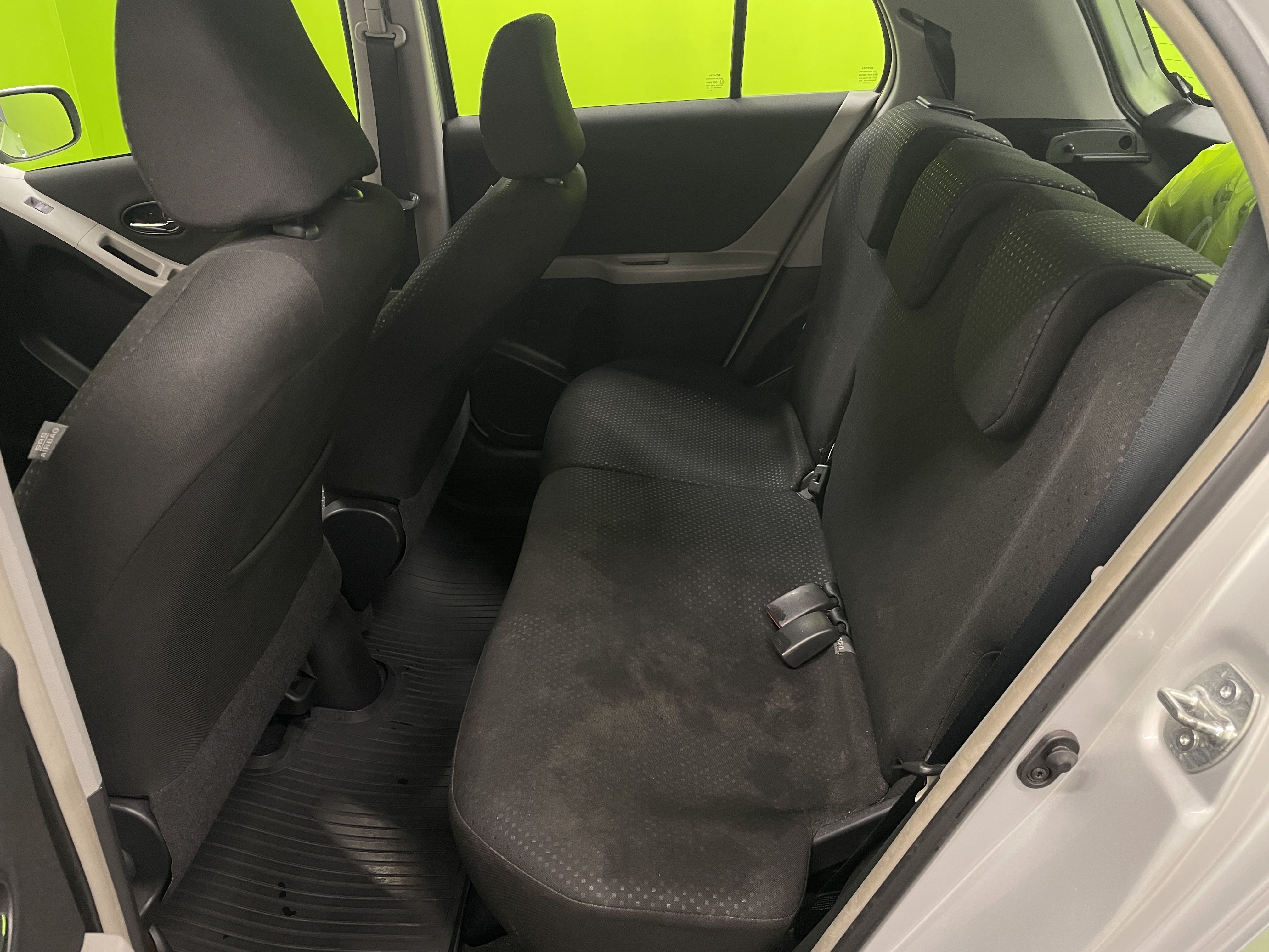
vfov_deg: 53.1
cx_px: 634
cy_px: 476
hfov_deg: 67.3
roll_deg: +0.4
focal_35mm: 26
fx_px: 953
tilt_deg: -28.5
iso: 320
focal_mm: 4.2
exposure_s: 1/50
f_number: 1.6
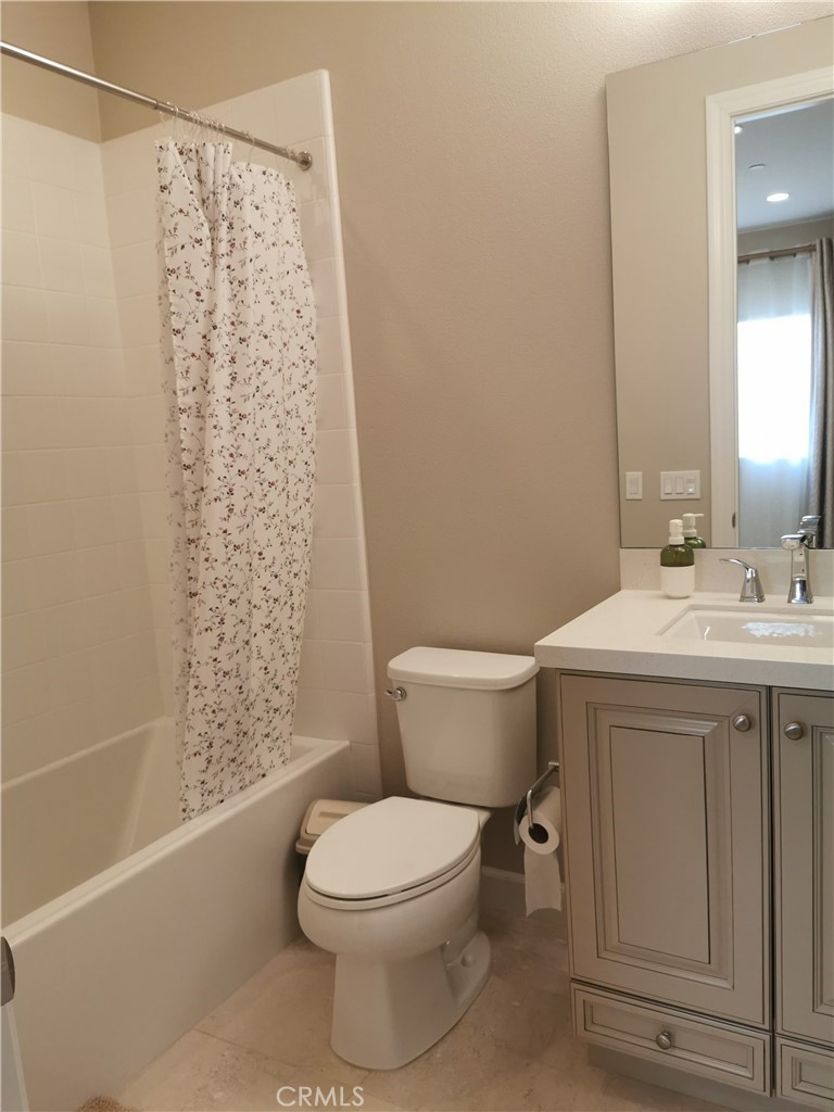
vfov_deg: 65.3
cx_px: 417
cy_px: 556
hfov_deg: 51.4
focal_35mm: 27
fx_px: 867
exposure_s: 1/60
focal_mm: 5.56
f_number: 1.6
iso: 160
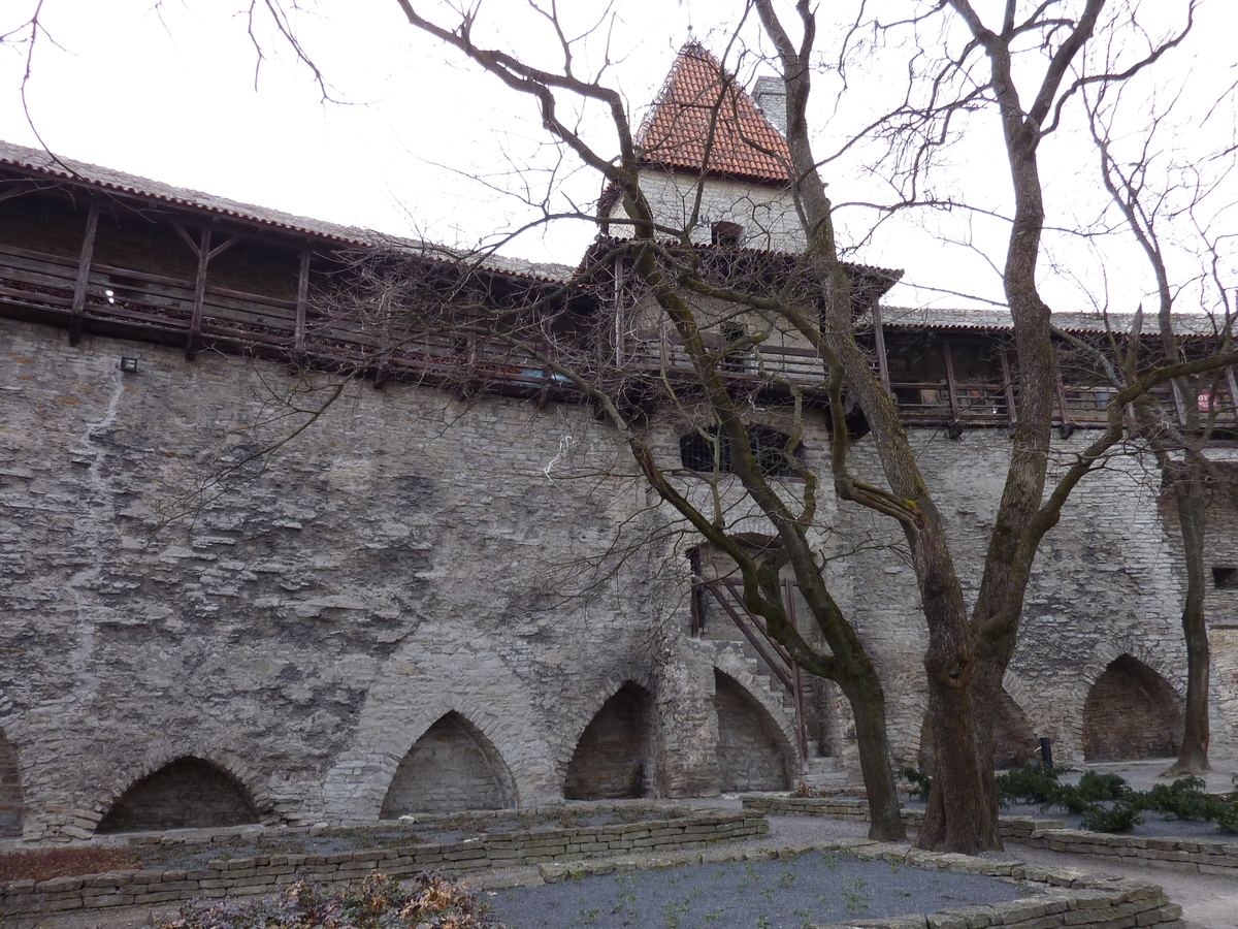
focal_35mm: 25
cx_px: 619
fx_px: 894
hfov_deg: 69.4
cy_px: 464
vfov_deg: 54.9
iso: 80
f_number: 3.3
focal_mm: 4.1
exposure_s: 1/40
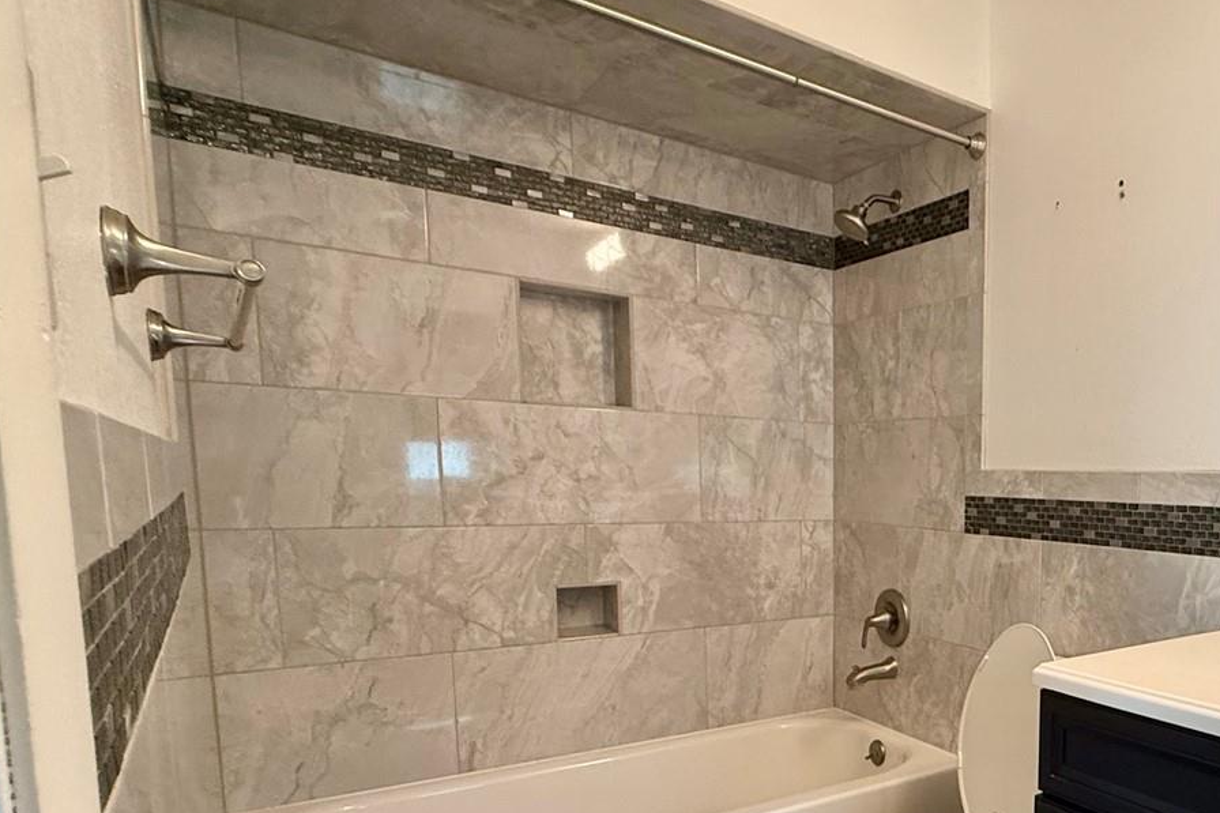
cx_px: 1076
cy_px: 577
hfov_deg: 60.0
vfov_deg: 48.2
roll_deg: -1.3
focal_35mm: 26
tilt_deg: -6.0
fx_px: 881
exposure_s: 1/60
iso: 320
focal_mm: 2.22
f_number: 2.2
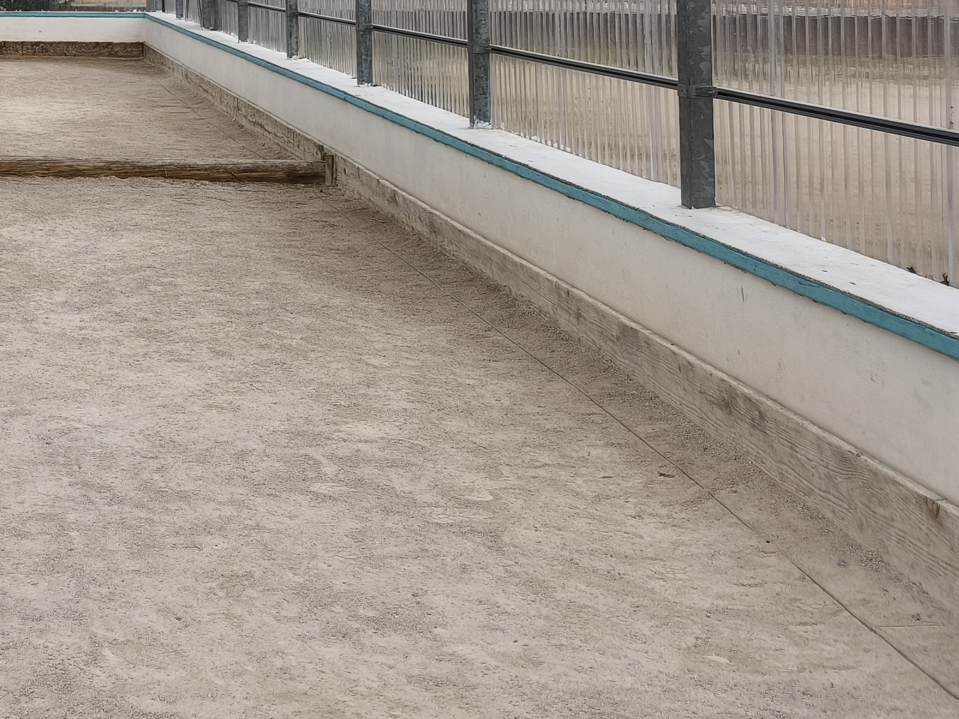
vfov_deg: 23.1
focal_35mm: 59
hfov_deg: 27.8
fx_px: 1635
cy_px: -108
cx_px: -249
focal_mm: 6.57
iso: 50
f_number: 1.6
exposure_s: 1/740
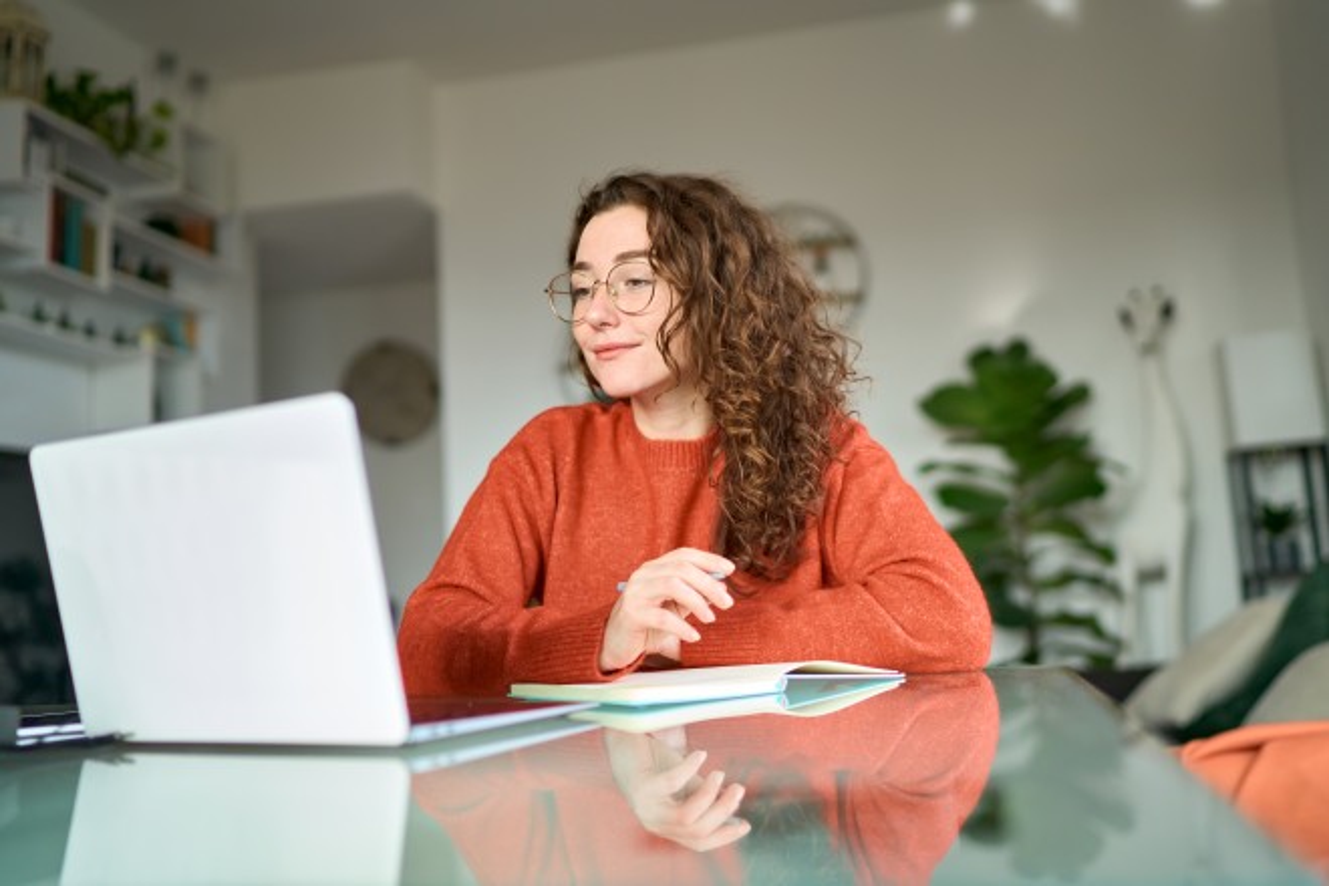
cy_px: 443
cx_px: 664
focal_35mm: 35
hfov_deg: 54.4
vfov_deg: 37.9
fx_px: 1292
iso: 800
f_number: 1.6
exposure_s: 1/1600
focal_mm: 35
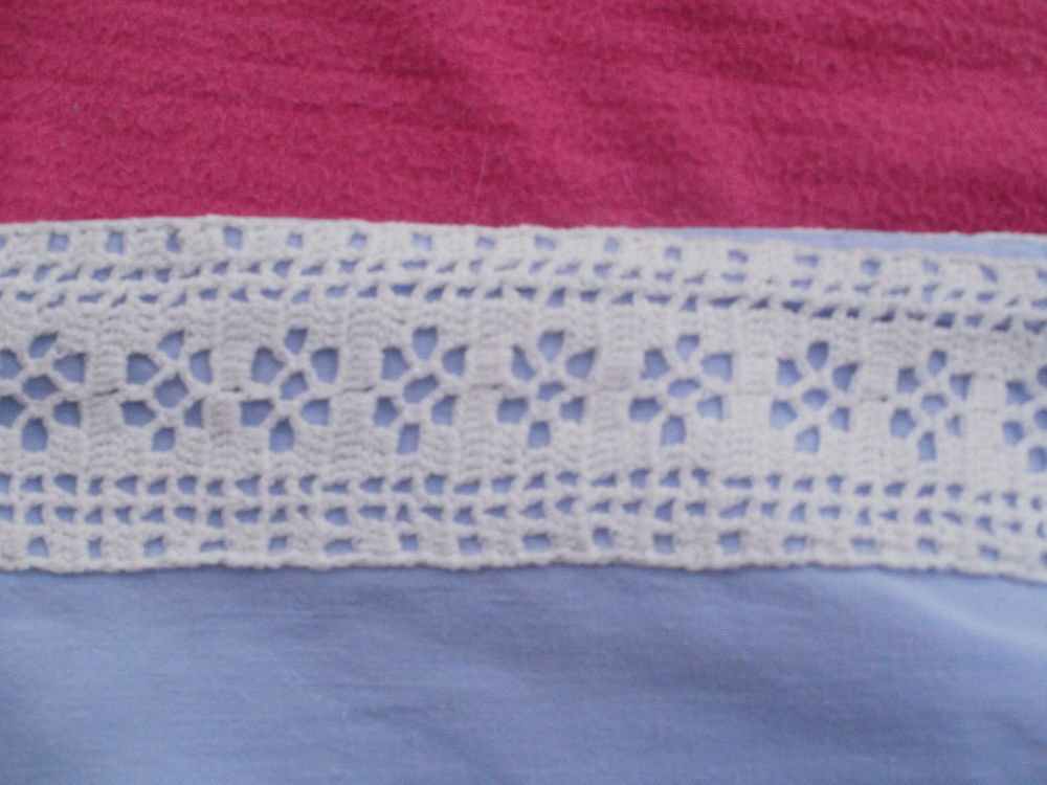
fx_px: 1089
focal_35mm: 36
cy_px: 392
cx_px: 524
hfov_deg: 51.4
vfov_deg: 39.7
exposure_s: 1/2000
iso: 400
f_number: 5.6
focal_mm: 6.3
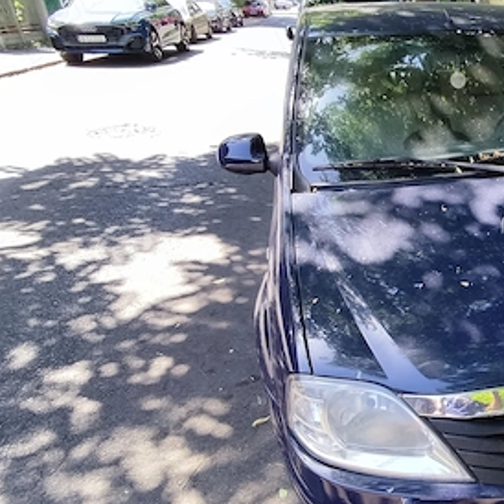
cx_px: 519
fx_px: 478
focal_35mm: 29
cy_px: 261
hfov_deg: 45.6
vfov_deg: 55.6
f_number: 2.2
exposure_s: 1/160
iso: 50
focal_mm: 1.6
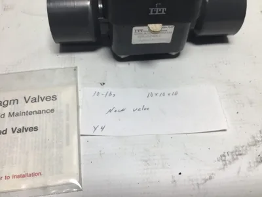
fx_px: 235
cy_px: 98
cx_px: 131
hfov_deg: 58.4
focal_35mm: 31
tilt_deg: -58.1
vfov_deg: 45.4
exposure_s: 1/196
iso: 25
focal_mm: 3.3
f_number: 2.4
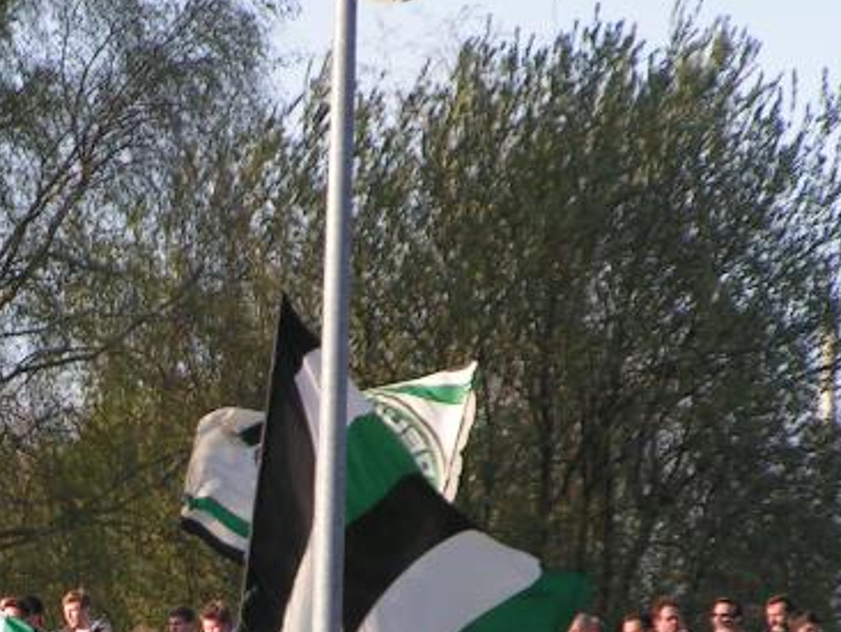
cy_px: 637
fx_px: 11475
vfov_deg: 3.2
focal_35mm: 472
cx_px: 16
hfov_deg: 4.2
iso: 50
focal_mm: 33
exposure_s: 1/320
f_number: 3.5
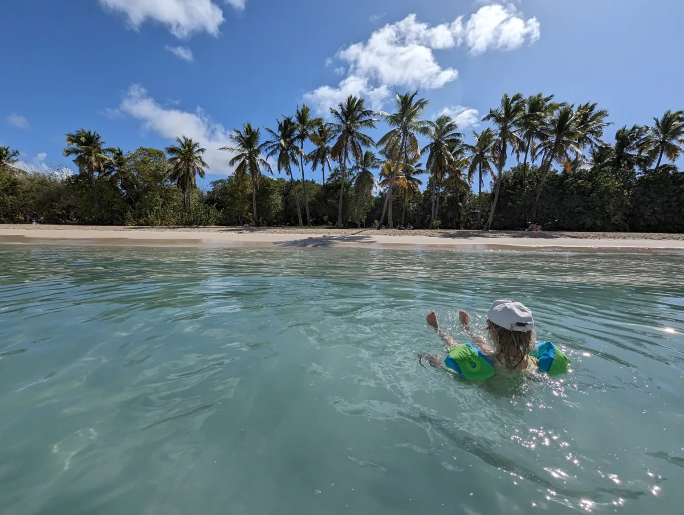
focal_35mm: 13
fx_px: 257
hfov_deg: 106.1
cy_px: 258
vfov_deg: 90.1
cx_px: 342
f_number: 2.2
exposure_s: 1/4219
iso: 42
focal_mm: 1.95
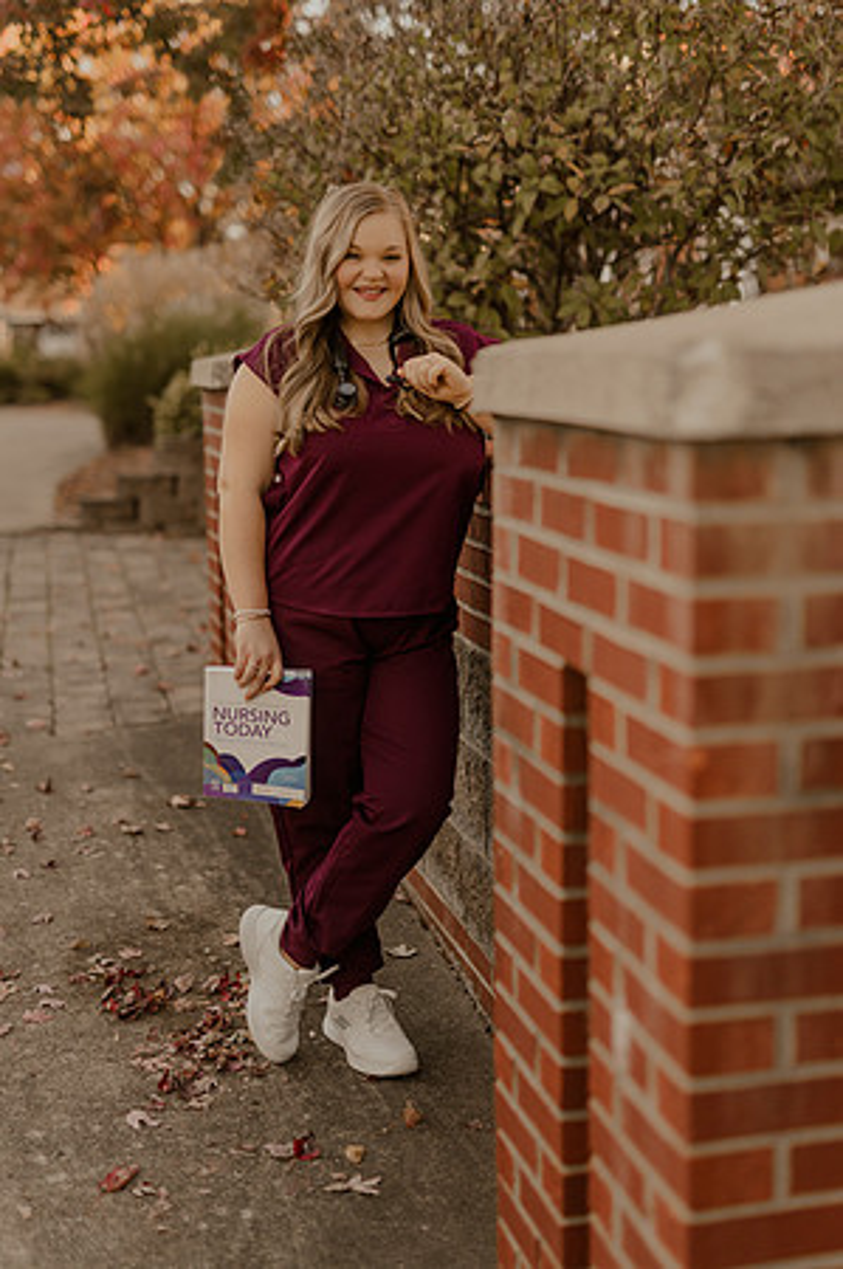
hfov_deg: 26.9
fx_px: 1760
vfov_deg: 39.6
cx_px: 422
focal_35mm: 50
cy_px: 634
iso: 640
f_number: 1.8
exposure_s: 1/2000
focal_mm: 50
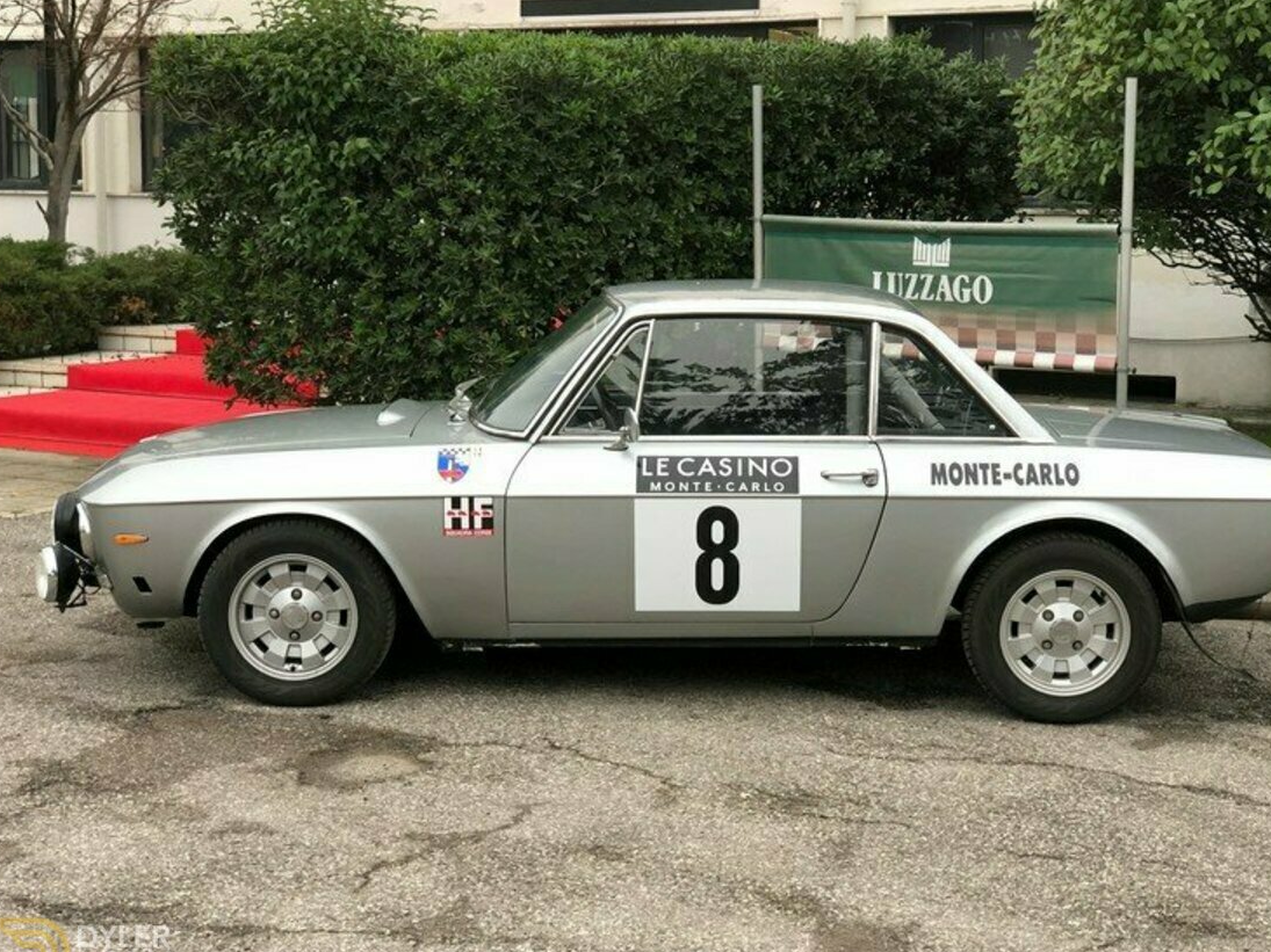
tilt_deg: -6.9
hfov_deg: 33.8
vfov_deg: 25.7
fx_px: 2093
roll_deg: +0.0
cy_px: 475
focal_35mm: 57
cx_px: 681
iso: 50
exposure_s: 1/60
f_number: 2.4
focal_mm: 6
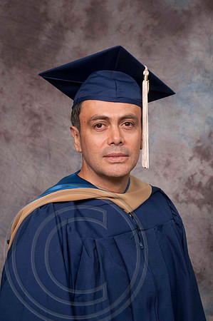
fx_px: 934
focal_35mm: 105
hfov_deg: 13.0
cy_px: 160
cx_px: 106
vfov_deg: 19.5
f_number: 5.6
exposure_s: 1/60
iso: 200
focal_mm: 70
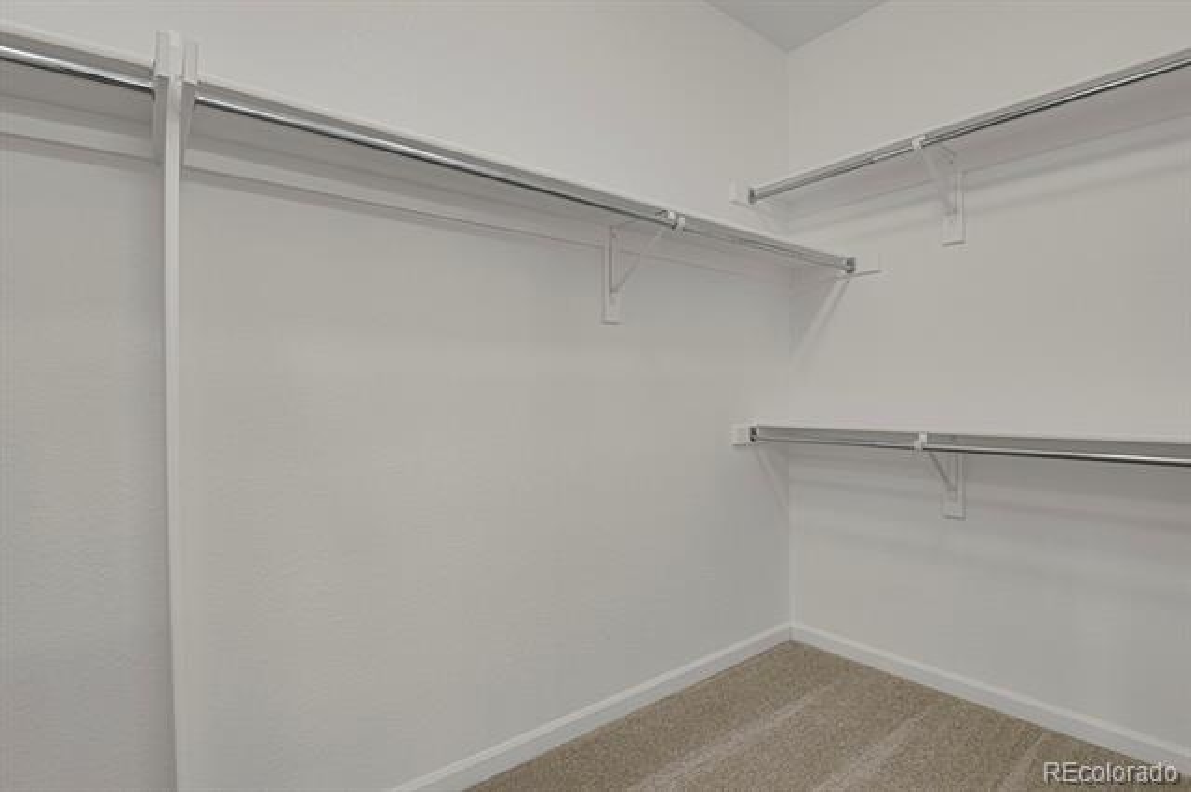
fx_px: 562
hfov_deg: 93.3
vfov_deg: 70.4
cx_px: 596
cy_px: 396
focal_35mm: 17
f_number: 8
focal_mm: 17
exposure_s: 1.6
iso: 250
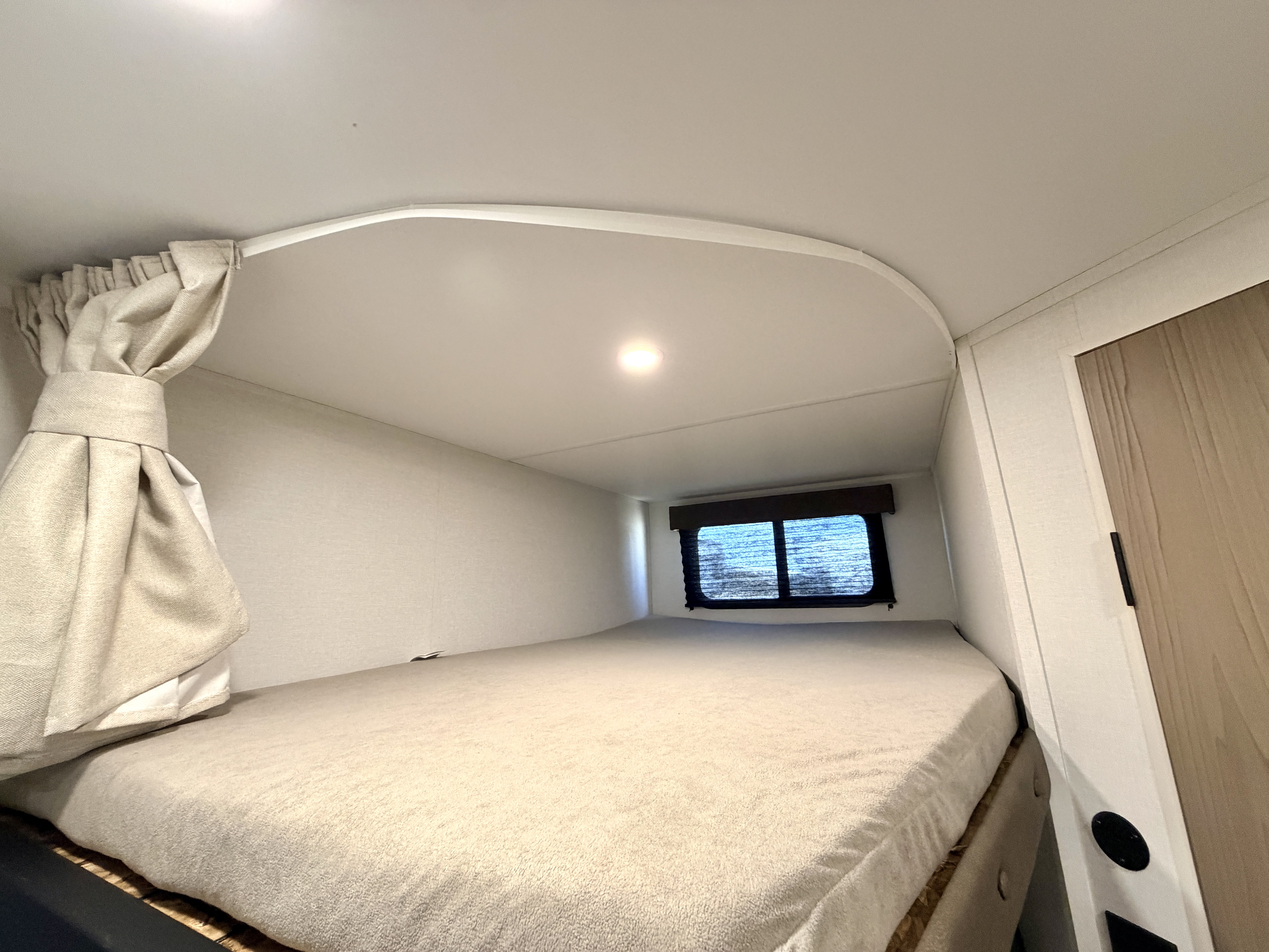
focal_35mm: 14
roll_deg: +0.8
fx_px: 513
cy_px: 476
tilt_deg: +11.5
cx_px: 634
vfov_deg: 85.7
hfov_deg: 102.1
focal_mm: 2.22
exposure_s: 1/48
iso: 320
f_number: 2.2
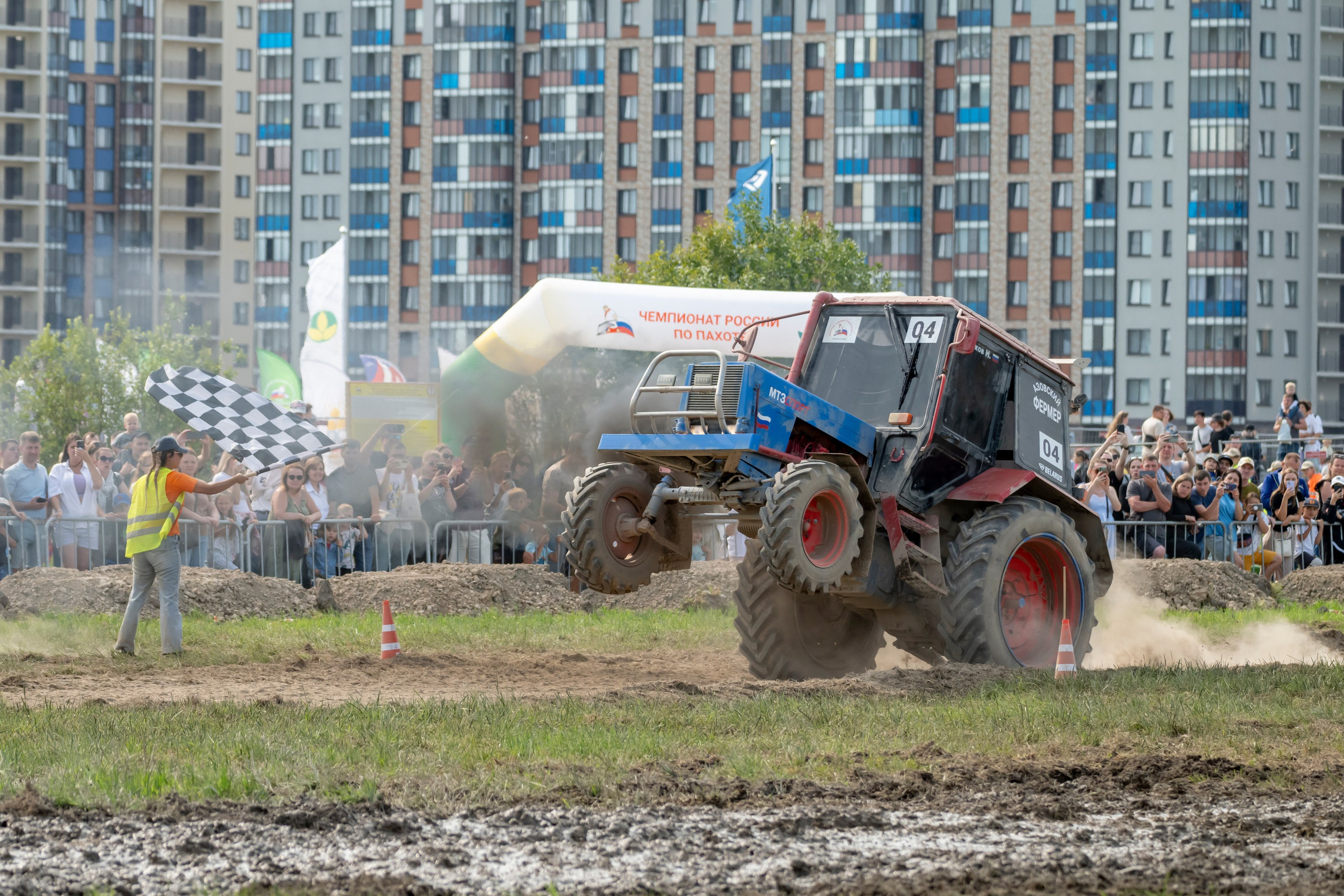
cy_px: 448
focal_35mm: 180
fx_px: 6719
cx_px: 672
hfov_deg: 11.4
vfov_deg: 7.6
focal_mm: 180
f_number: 5.6
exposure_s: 1/1250
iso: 800
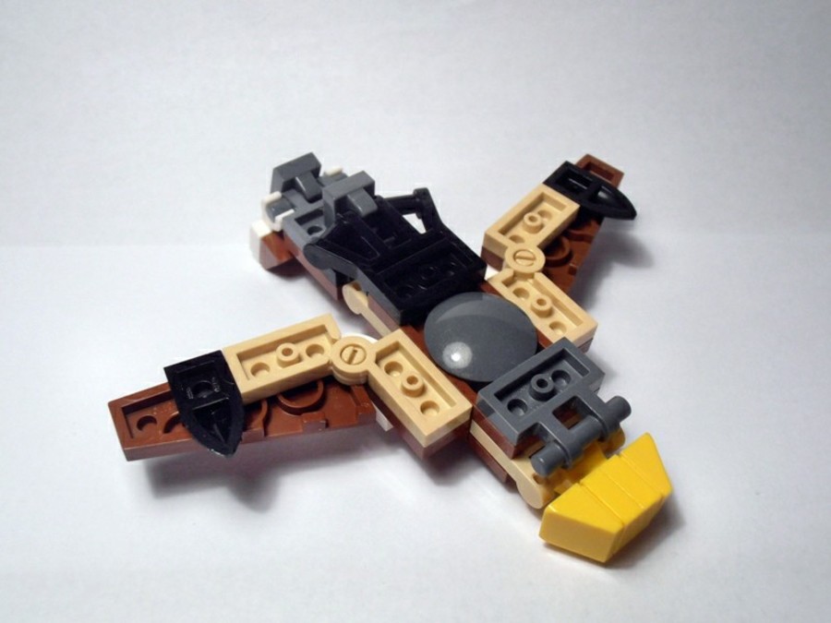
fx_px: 888
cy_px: 312
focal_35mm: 37
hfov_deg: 50.1
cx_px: 416
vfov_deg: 38.7
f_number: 3.9
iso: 80
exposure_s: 1/80
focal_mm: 6.61
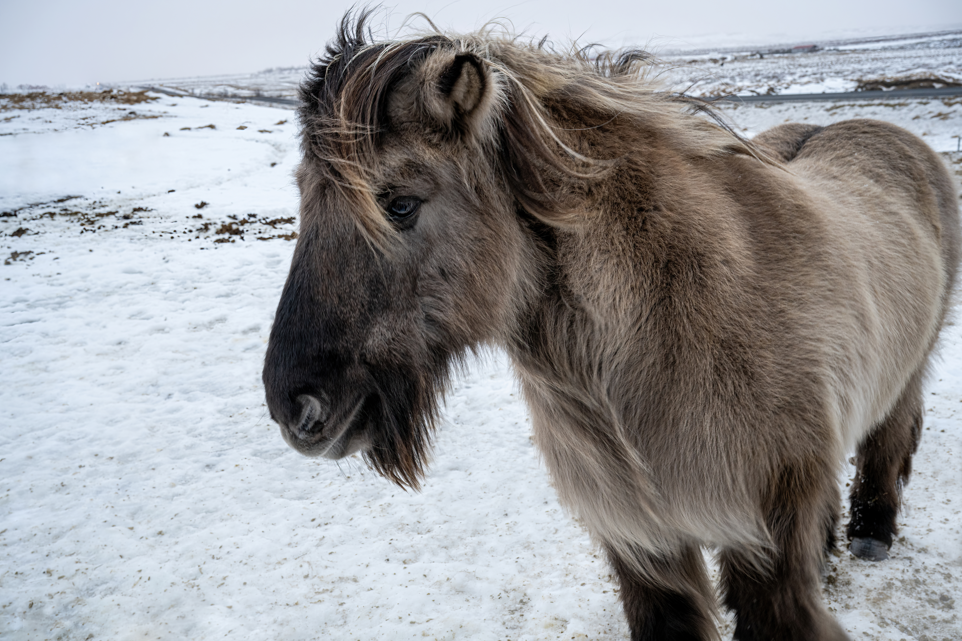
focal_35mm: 32
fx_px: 868
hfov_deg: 58.0
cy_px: 320
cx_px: 481
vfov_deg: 40.5
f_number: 9
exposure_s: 1/50
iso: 640
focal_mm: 32.5
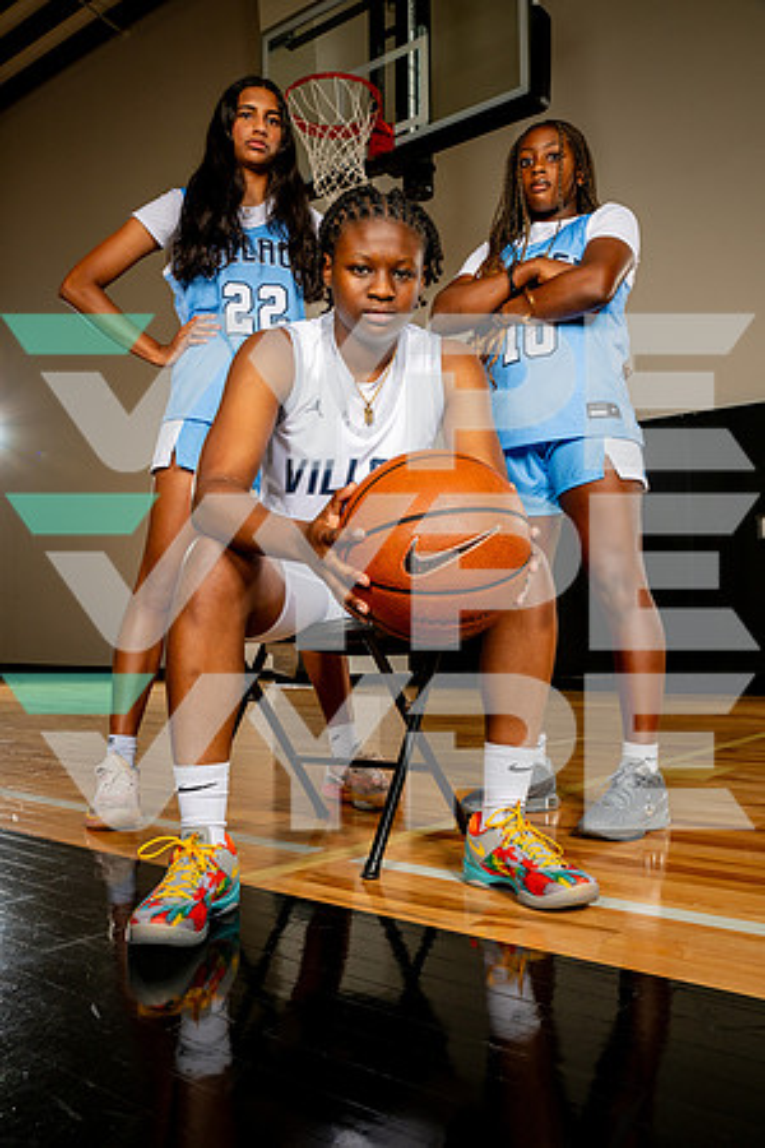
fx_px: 1020
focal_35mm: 32
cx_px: 382
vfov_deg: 58.7
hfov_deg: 41.1
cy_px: 574
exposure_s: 1/500
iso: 250
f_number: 8
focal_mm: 32
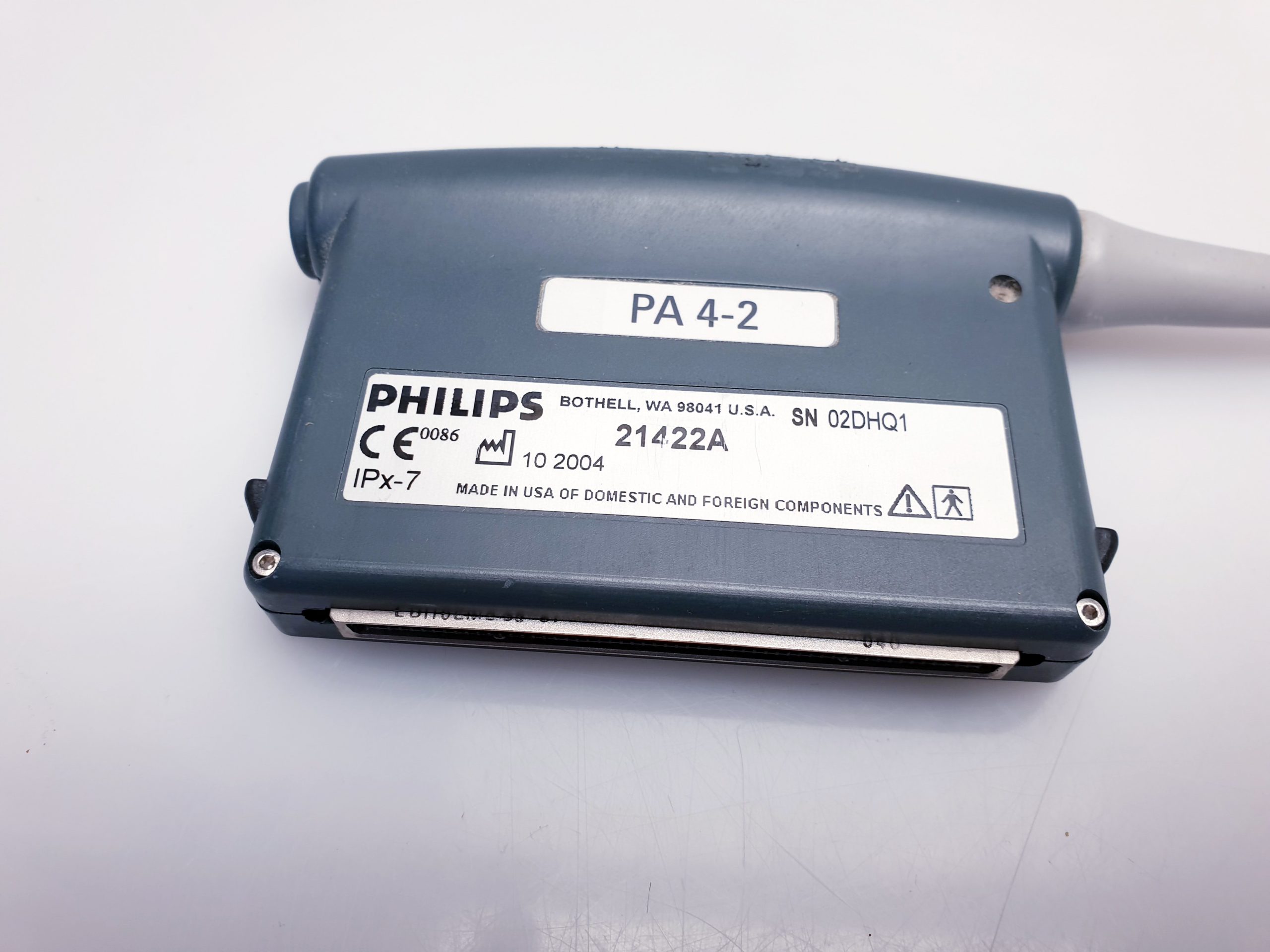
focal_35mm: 26
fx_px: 954
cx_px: 635
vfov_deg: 53.1
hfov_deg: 67.3
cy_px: 476
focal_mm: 4.3
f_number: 2.4
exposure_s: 1/100
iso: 64
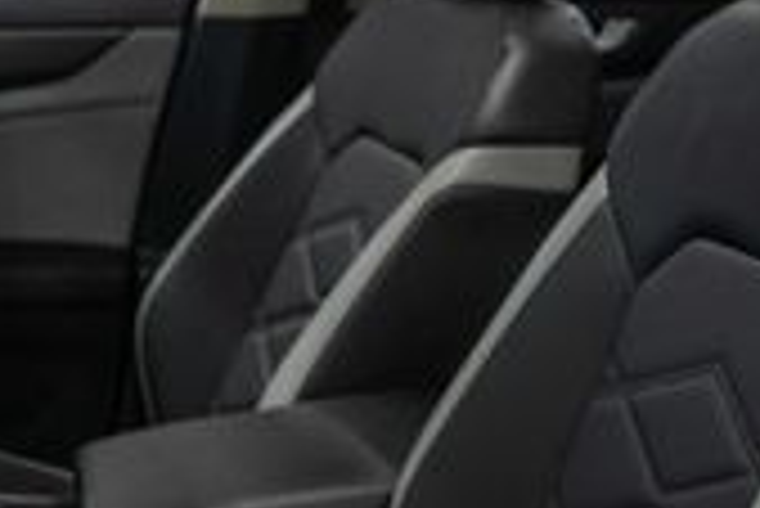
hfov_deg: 19.2
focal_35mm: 106
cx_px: 531
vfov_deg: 12.8
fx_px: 2240
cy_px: 497
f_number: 3.2
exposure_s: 1/40
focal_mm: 28
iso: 400
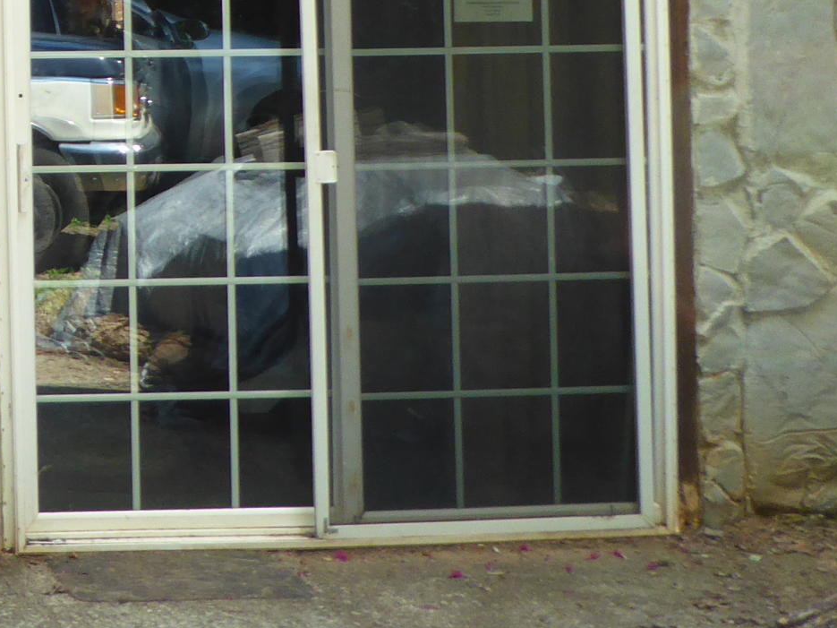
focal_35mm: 77
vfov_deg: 18.5
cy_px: -25
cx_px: -444
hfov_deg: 21.1
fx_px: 1862
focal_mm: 4.3
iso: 100
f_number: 3.3
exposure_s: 1/125
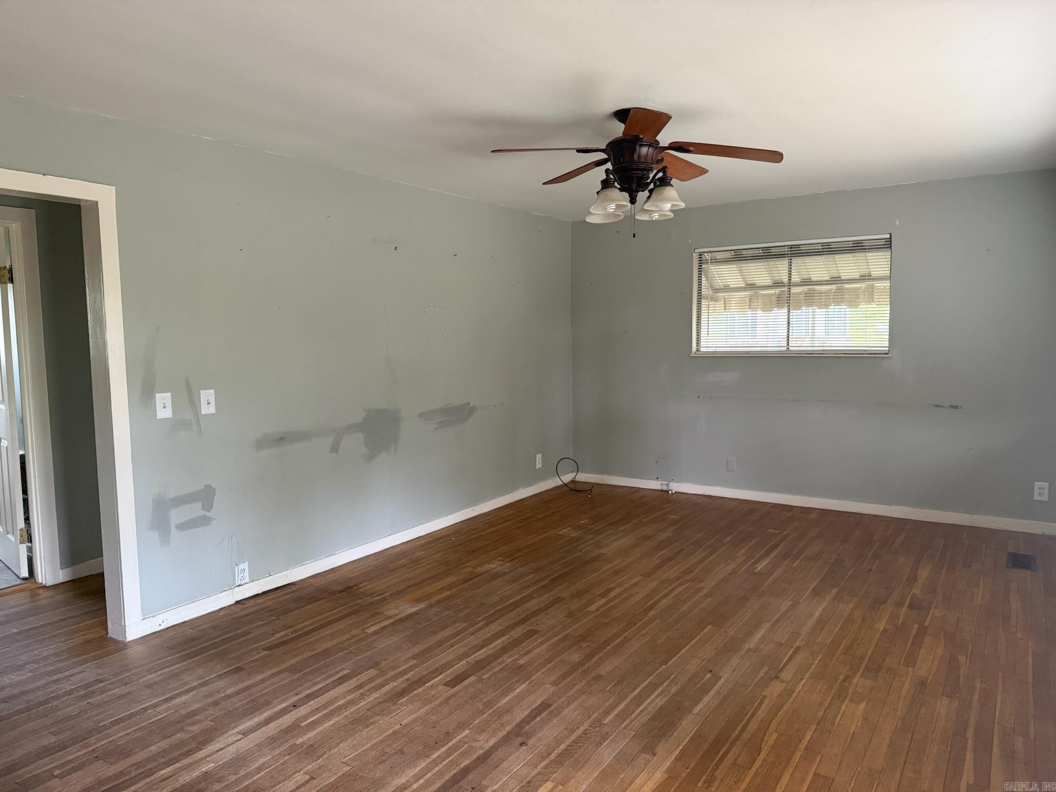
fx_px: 732
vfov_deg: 56.8
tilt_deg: -5.1
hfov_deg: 71.6
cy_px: 396
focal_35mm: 24
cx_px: 528
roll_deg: +1.3
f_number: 1.78
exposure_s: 1/60
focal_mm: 6.76
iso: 400
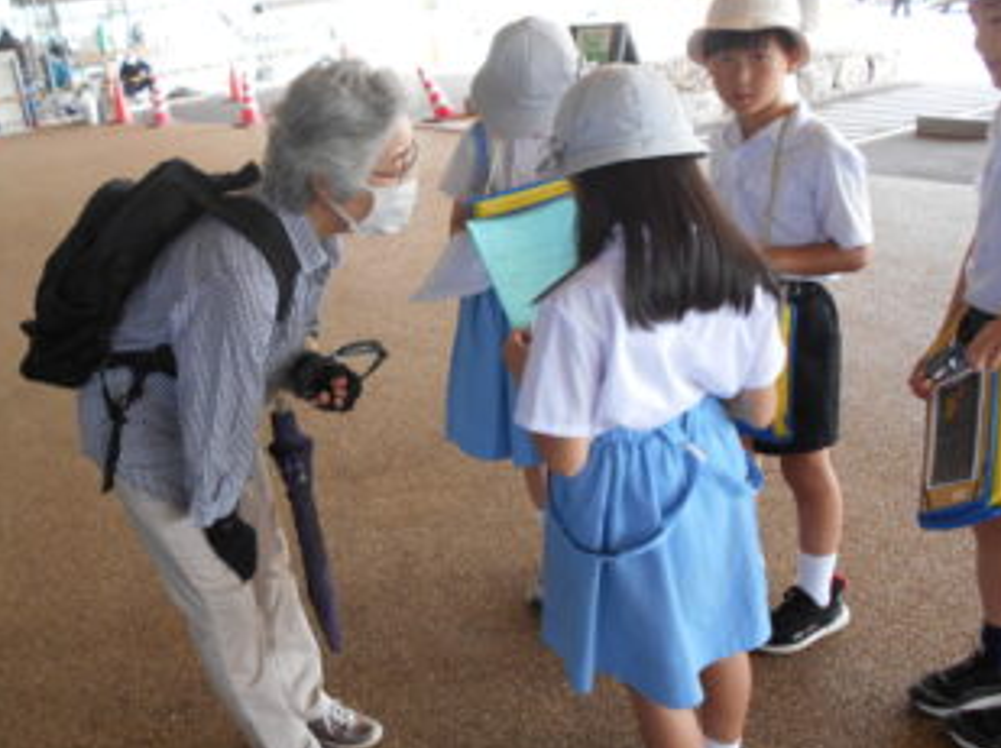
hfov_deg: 52.5
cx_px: 421
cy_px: 343
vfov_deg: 40.6
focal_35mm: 35
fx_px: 1011
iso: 80
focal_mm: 5.1
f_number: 3.4
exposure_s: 1/40
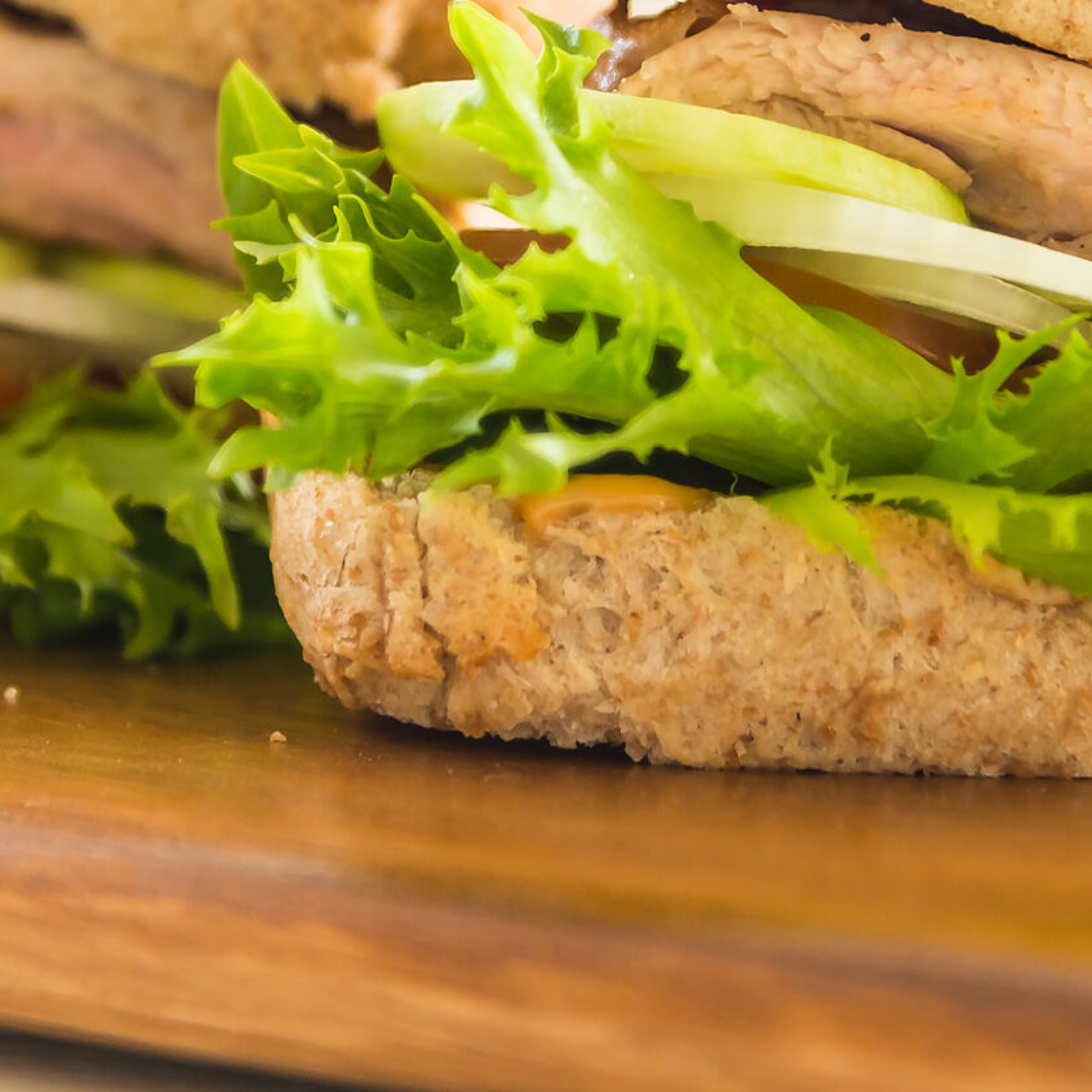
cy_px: 303
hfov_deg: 5.6
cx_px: 593
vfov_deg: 5.6
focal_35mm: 313
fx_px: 11171
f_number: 4
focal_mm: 120
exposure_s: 1/100
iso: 200
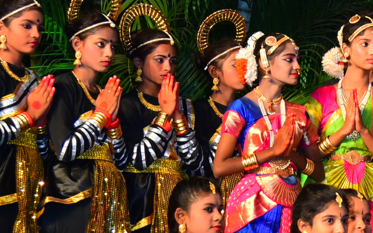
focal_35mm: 209
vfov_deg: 6.3
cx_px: 515
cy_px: 76
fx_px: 2125
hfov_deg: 9.8
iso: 1000
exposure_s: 1/200
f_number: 4
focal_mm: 44
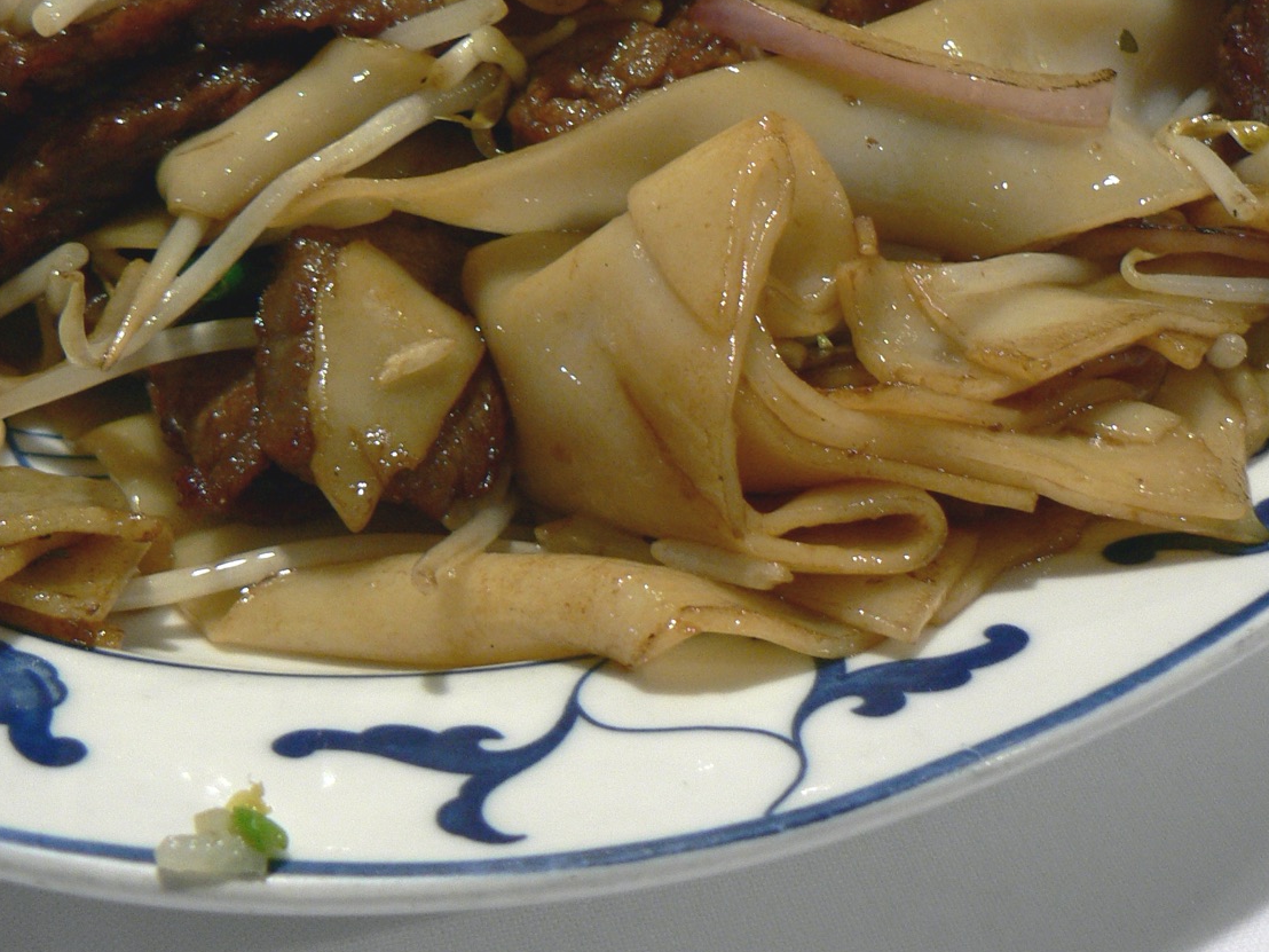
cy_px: 281
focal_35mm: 52
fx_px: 1906
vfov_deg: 27.8
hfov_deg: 36.7
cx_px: 509
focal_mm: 6
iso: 100
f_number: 2.8
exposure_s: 1/4
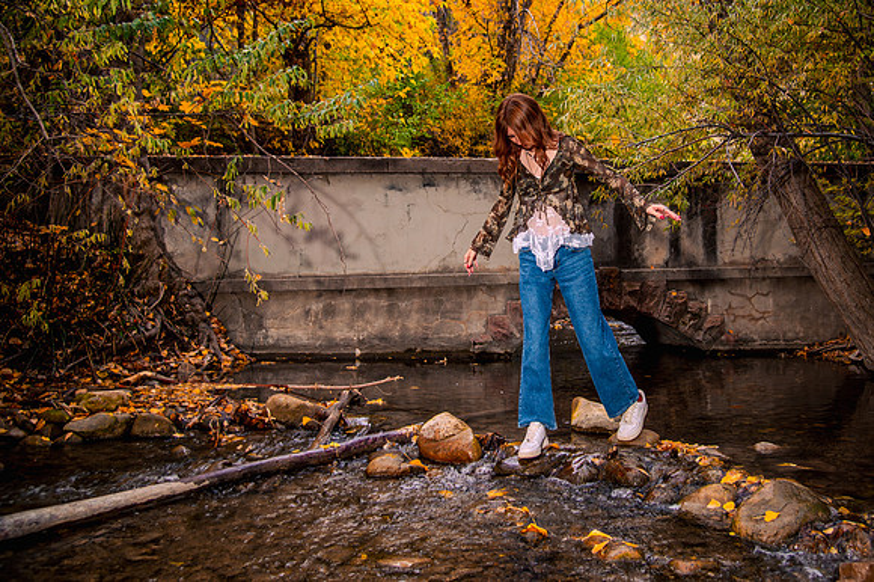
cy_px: 229
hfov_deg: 52.2
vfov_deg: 36.3
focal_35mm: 36
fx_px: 884
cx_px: 531
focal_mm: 30
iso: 1250
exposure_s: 1/80
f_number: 4
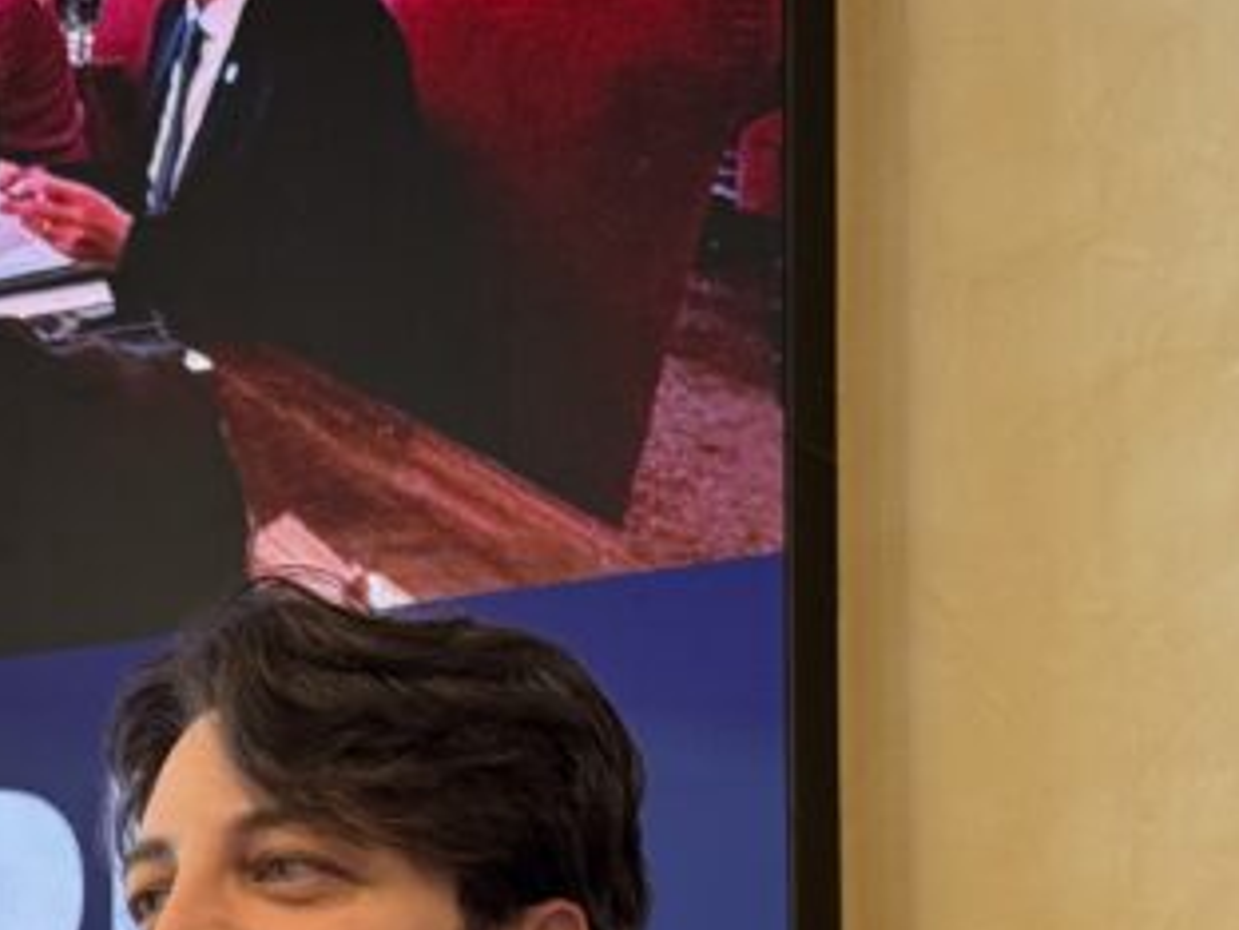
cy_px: 1105
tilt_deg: +5.0
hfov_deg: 16.3
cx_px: -12
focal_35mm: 118
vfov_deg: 12.3
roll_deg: -0.5
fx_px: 4224
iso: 80
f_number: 1.78
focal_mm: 6.76
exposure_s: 1/80
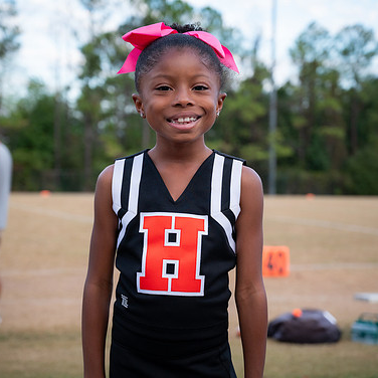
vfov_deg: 22.8
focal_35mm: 76
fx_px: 939
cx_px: 189
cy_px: 186
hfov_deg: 22.8
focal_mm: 58
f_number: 4
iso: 640
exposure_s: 1/640
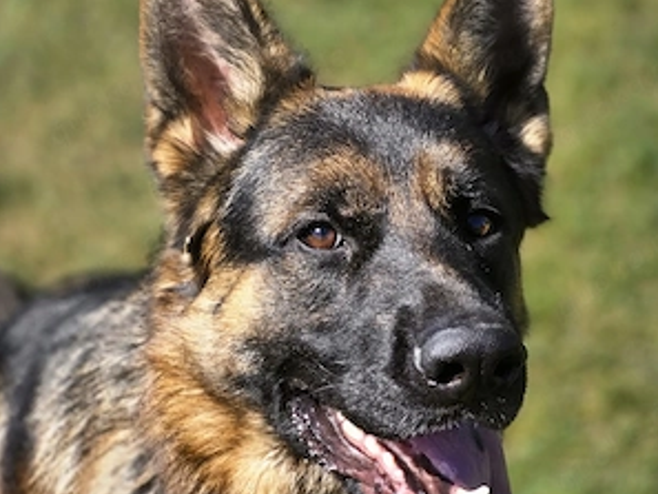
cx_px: 330
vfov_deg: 15.8
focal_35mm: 93
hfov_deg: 21.1
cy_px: 120
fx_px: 1769
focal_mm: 7.9
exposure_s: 1/2000
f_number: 2.4
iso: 64
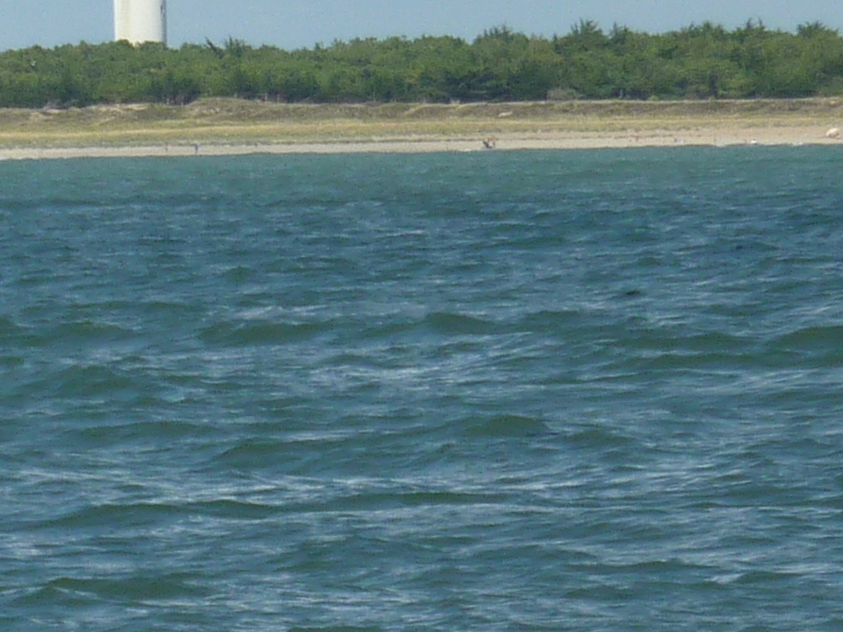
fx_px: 13368
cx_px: -961
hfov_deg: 3.6
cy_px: -35
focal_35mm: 549
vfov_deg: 2.7
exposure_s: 1/640
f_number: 5.6
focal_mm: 19.5
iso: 80
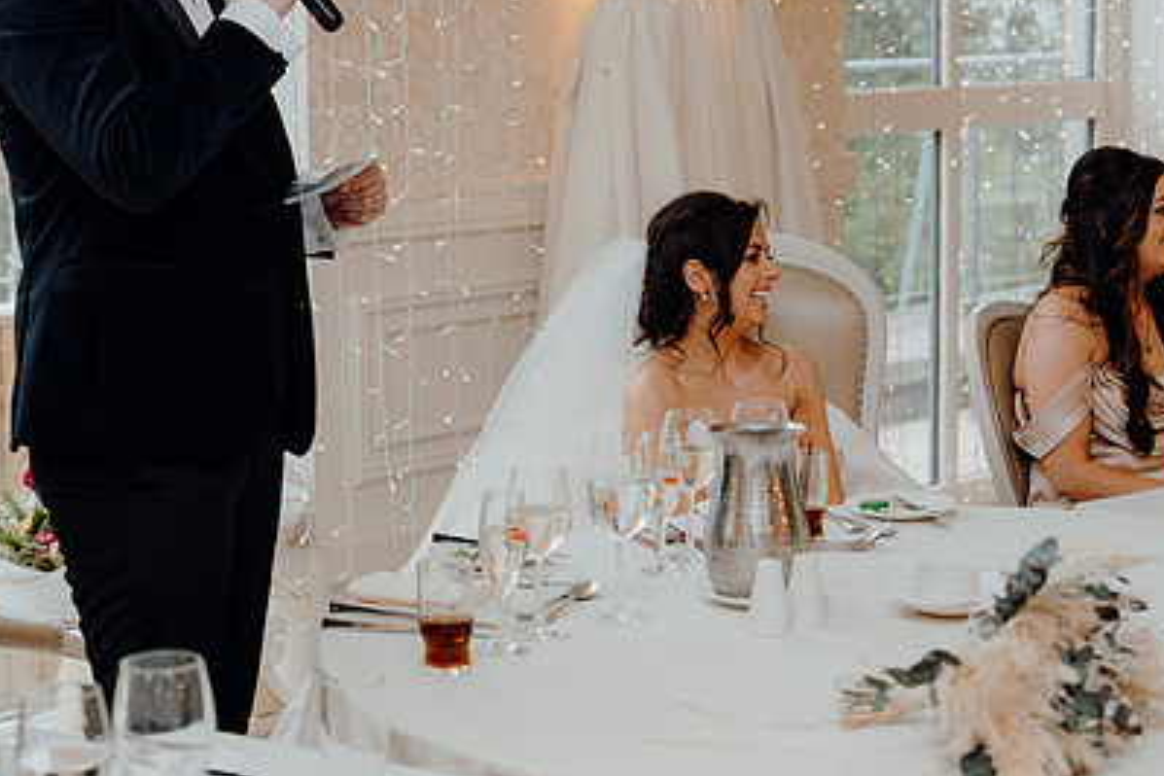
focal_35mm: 80
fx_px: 2586
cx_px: 554
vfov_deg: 17.0
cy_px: 249
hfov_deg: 25.4
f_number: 3.5
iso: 1000
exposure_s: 1/160
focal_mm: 55
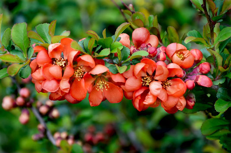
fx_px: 1344
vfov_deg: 6.5
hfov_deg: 9.8
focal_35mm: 210
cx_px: 116
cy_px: 76
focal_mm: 140
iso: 160
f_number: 8
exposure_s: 1/125
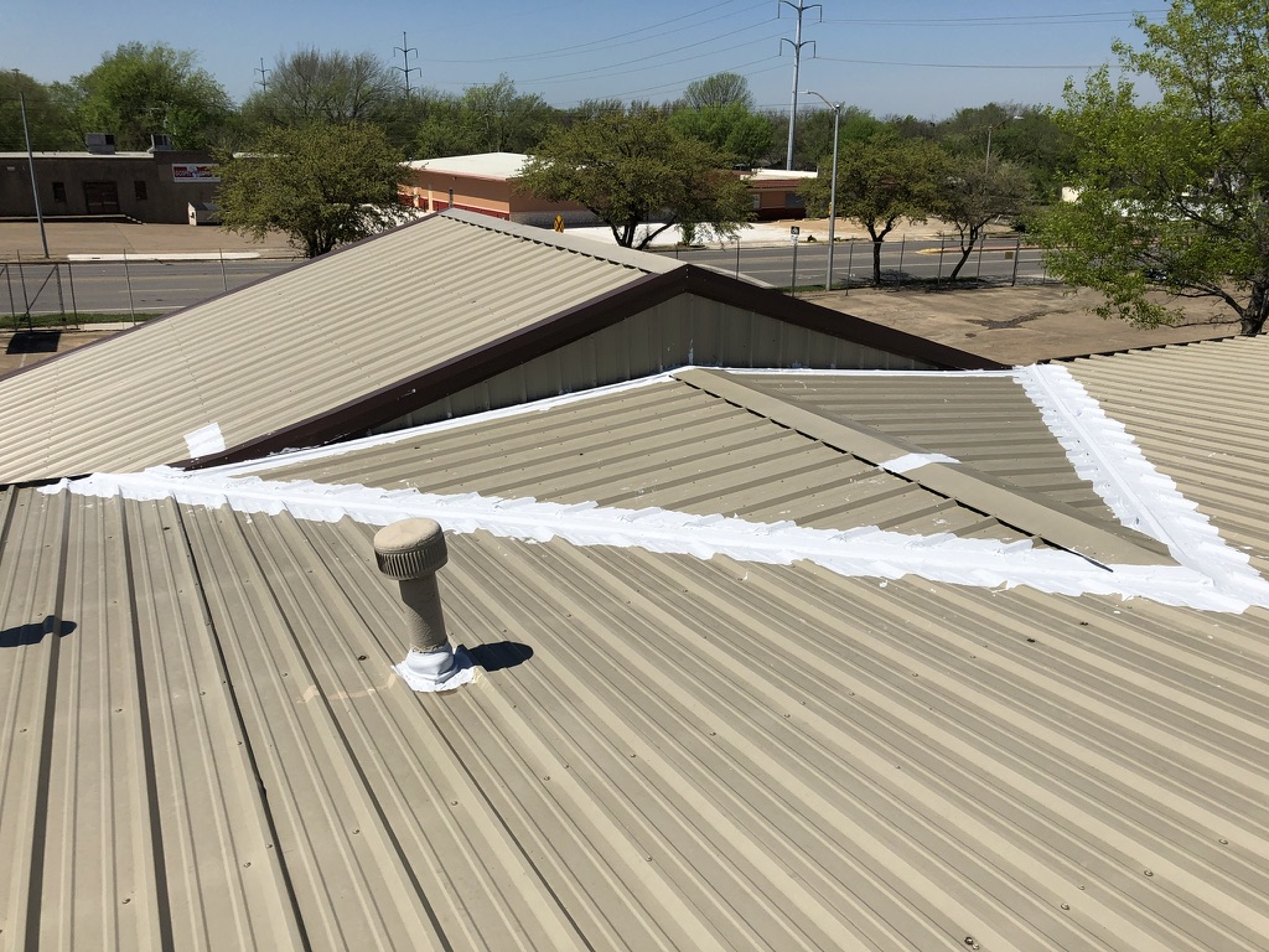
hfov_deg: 63.4
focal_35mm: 28
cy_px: 476
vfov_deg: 49.7
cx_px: 634
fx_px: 1026
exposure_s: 1/5348
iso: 25
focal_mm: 4
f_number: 1.8
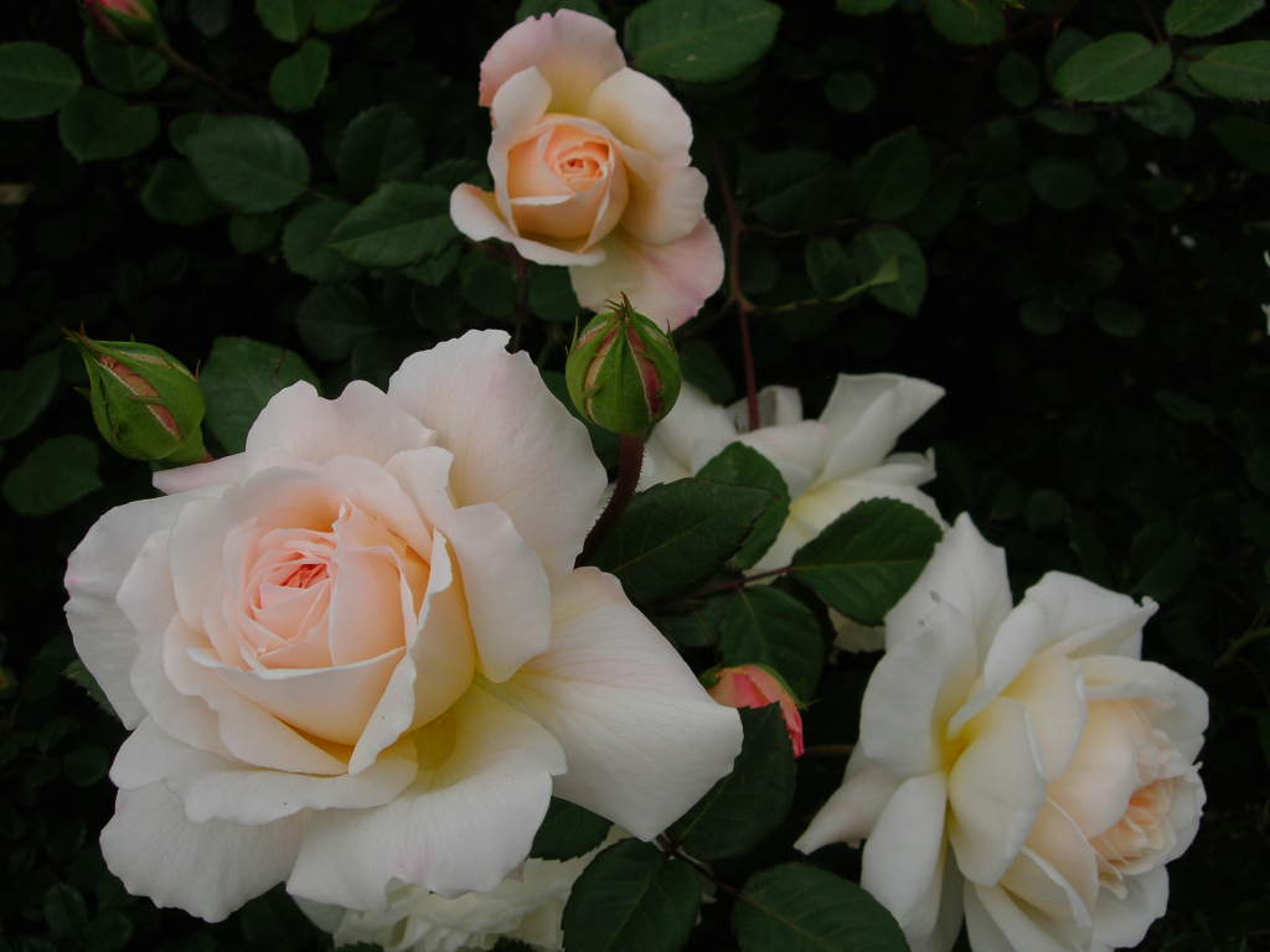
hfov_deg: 45.8
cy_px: 476
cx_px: 635
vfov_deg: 35.1
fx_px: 1504
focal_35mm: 41
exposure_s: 1/188
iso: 64
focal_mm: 8.5
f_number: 4.9
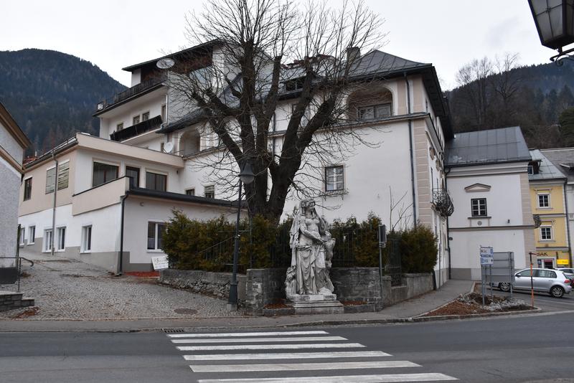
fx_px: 478
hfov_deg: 61.9
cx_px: 287
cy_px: 192
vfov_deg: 43.6
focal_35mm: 30
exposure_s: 1/500
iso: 560
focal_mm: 20
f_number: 8
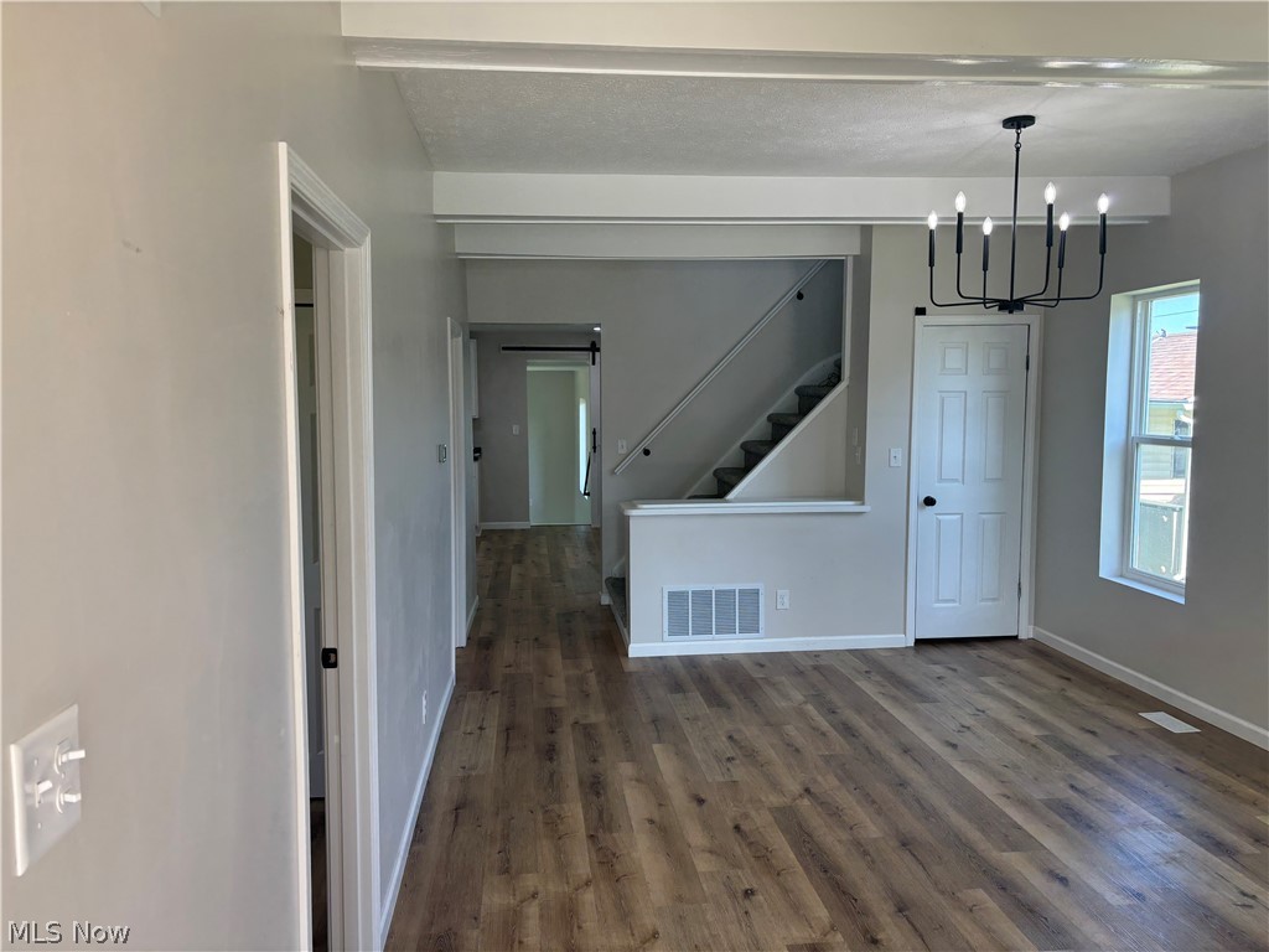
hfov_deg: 67.3
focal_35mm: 26
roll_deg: -0.1
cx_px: 634
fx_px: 953
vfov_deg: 53.1
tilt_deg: -5.4
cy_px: 476
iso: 50
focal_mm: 5.96
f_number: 1.6
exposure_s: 1/142
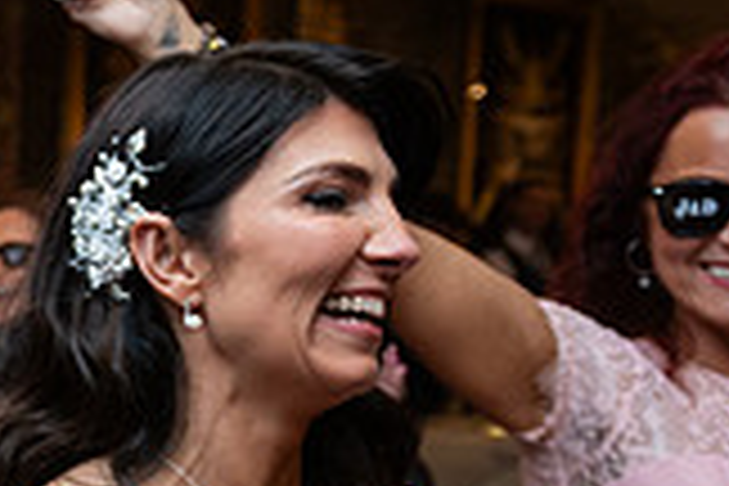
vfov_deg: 15.2
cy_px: 632
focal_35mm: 86
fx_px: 1741
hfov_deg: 20.4
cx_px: -346
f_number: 3.5
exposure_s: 1/160
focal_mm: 24
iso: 640
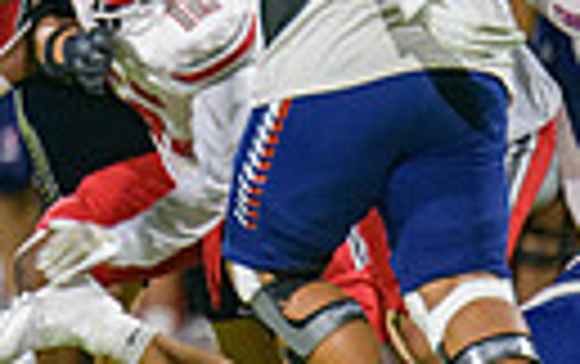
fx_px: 21715
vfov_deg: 1.0
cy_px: 11
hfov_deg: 1.5
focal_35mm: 1372
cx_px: -324
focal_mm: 300
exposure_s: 1/250
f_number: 2.8
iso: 2000
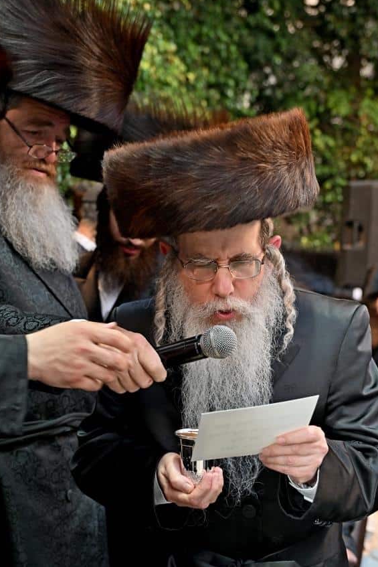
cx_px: 192
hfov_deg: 23.4
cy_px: 328
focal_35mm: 58
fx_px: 913
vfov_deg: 34.4
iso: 640
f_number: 4
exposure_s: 1/160
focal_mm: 48
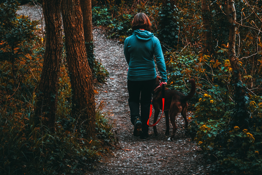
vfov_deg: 10.9
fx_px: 917
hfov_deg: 16.3
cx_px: 146
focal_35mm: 126
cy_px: 40
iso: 250
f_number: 3.5
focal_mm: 50
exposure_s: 1/200
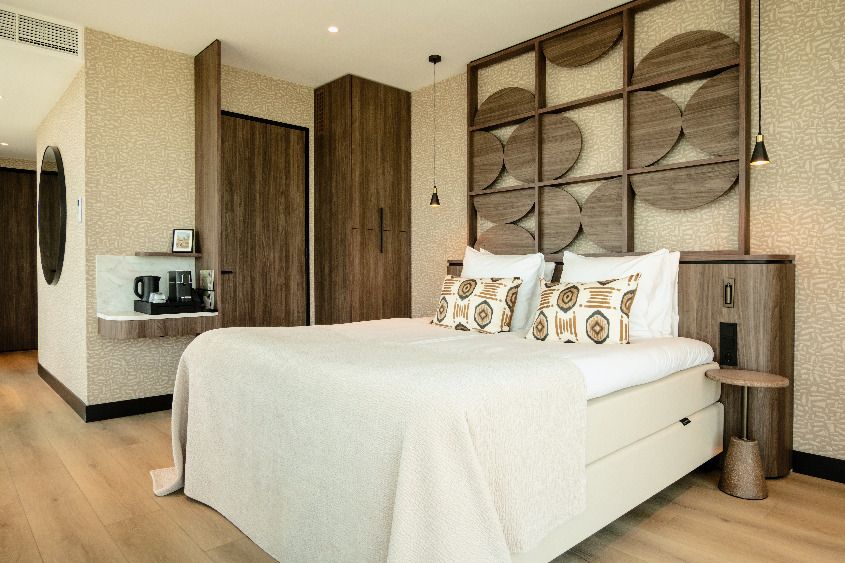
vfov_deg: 55.1
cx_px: 422
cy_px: 282
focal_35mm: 23
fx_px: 540
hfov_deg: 76.1
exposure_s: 1/8
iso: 200
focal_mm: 15
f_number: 11
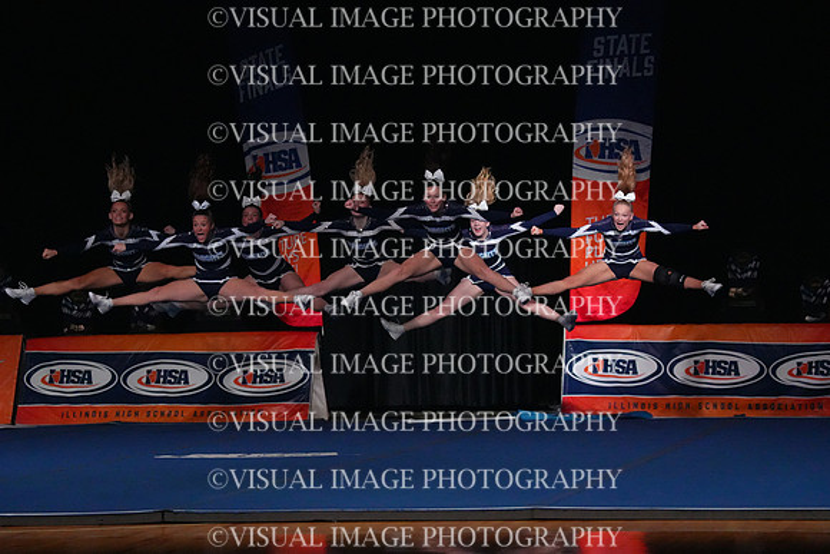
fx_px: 3459
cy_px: 277
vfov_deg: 9.2
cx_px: 415
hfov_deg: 13.7
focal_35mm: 150
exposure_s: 1/1250
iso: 16000
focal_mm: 150
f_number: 5.6
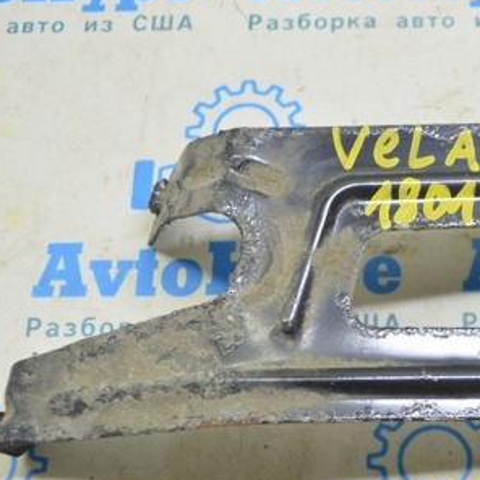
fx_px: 1208
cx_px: 446
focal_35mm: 77
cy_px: 327
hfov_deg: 21.9
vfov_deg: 22.4
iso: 400
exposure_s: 1/20
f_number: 5.6
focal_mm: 28
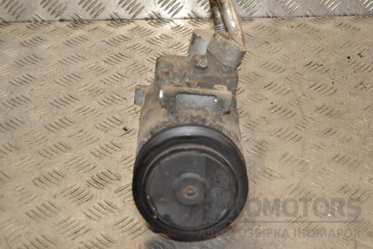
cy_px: 124
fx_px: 964
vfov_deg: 14.7
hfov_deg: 21.9
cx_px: 186
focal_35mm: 93
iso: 800
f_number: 8
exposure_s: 1/200
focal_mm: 62
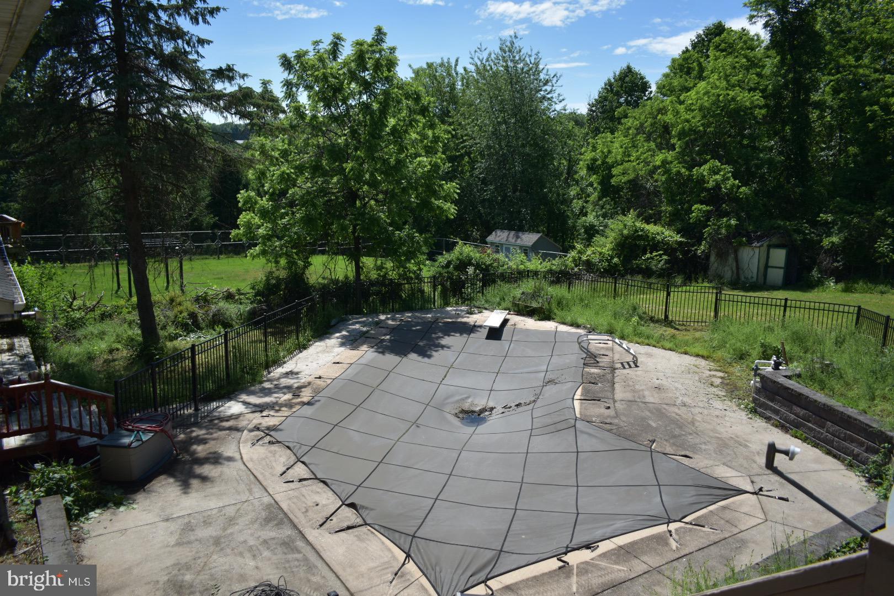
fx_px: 670
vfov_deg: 47.9
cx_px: 447
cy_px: 298
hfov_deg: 67.4
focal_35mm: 27
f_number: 3.5
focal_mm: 18
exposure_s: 1/1000
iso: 100
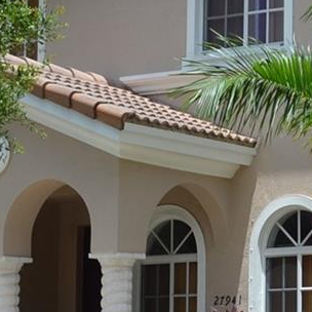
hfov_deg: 10.3
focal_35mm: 161
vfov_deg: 10.9
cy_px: 159
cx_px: 539
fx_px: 1642
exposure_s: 1/250
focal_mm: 24
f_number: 8
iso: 100
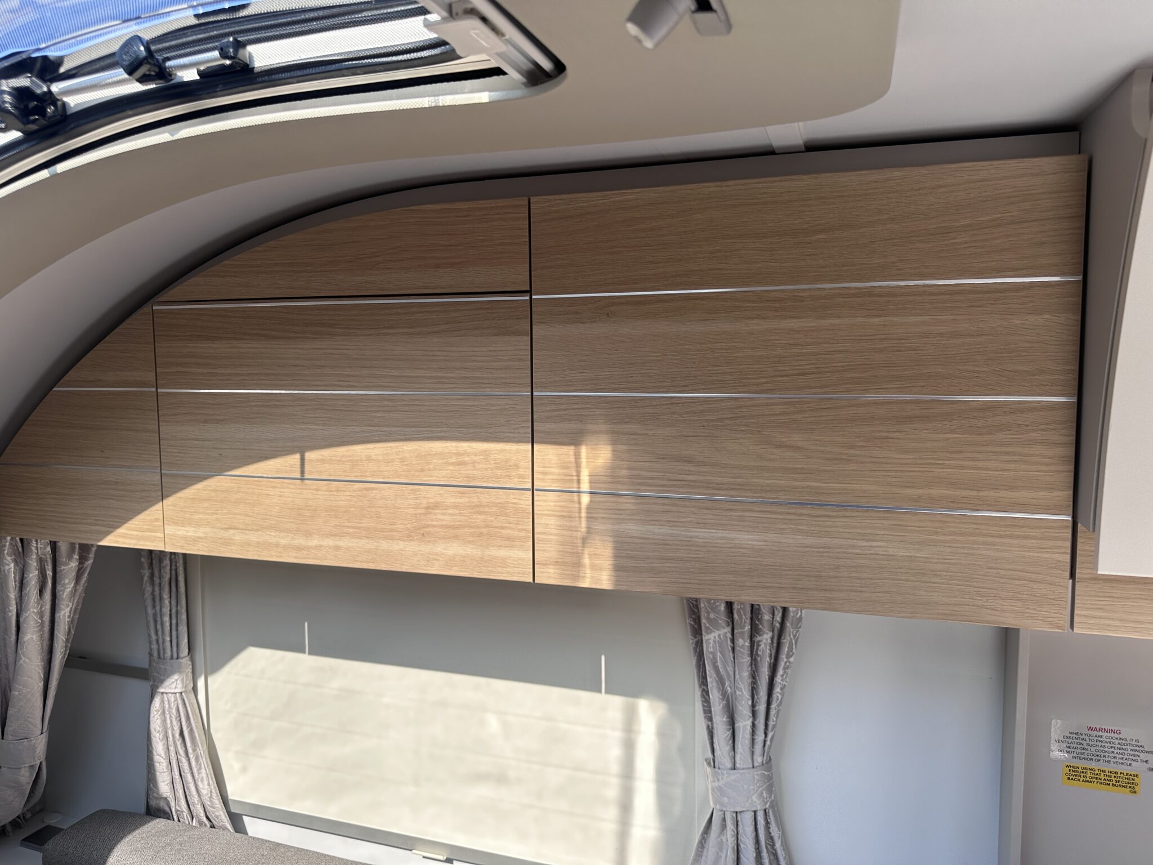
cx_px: 576
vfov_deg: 56.8
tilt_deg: -1.1
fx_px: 799
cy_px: 432
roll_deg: -0.6
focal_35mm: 24
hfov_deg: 71.6
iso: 80
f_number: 1.78
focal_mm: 6.86
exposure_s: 1/477
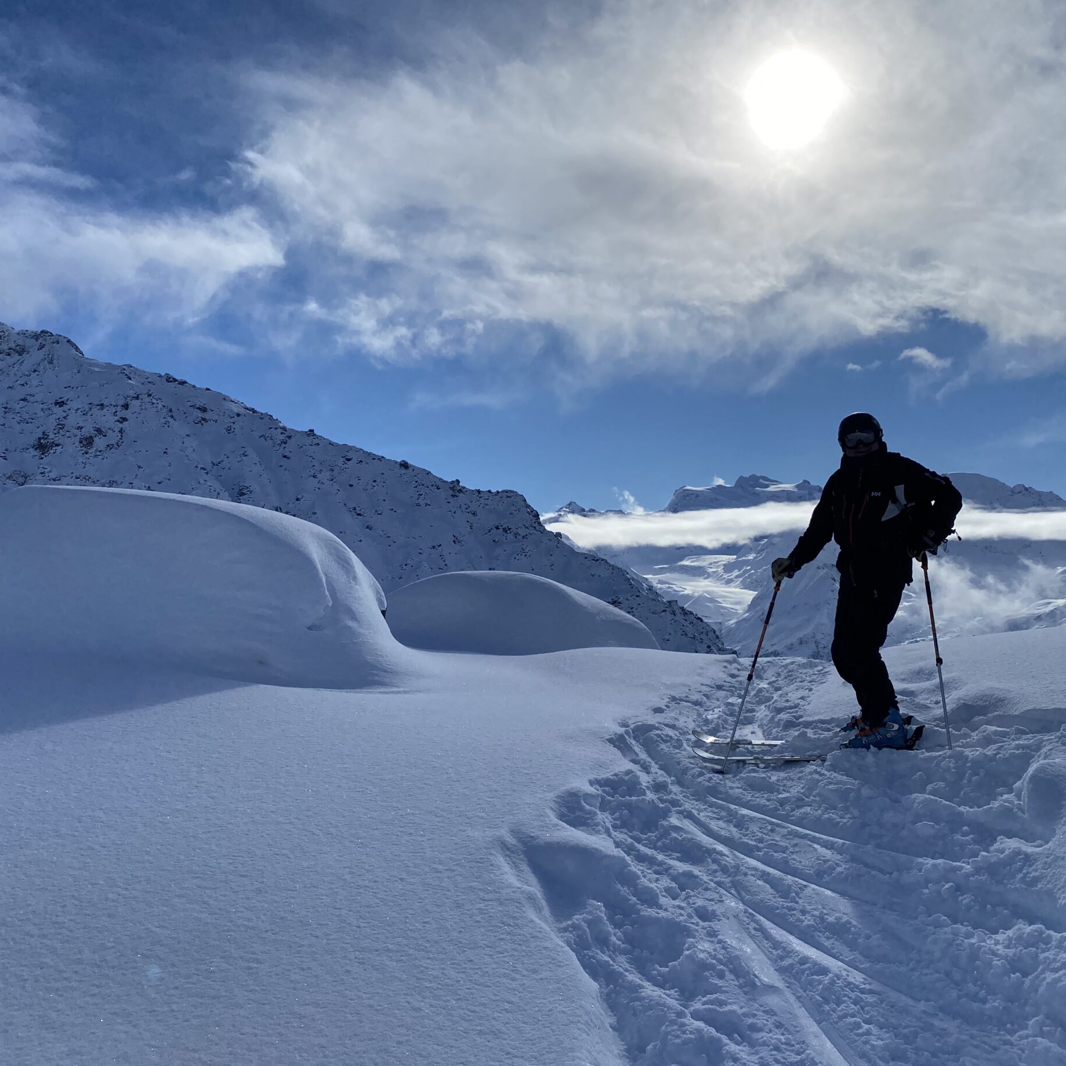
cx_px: 479
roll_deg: +0.8
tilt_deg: +3.8
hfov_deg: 51.0
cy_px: 539
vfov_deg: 51.1
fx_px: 1115
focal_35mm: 32
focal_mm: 4.25
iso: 40
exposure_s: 1/12658
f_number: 1.8
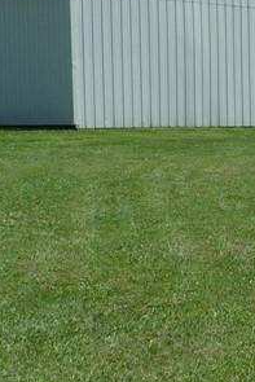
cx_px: 452
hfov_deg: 12.5
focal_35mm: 101
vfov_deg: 20.2
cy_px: 146
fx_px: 1072
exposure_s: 1/320
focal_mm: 4.7
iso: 100
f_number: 8
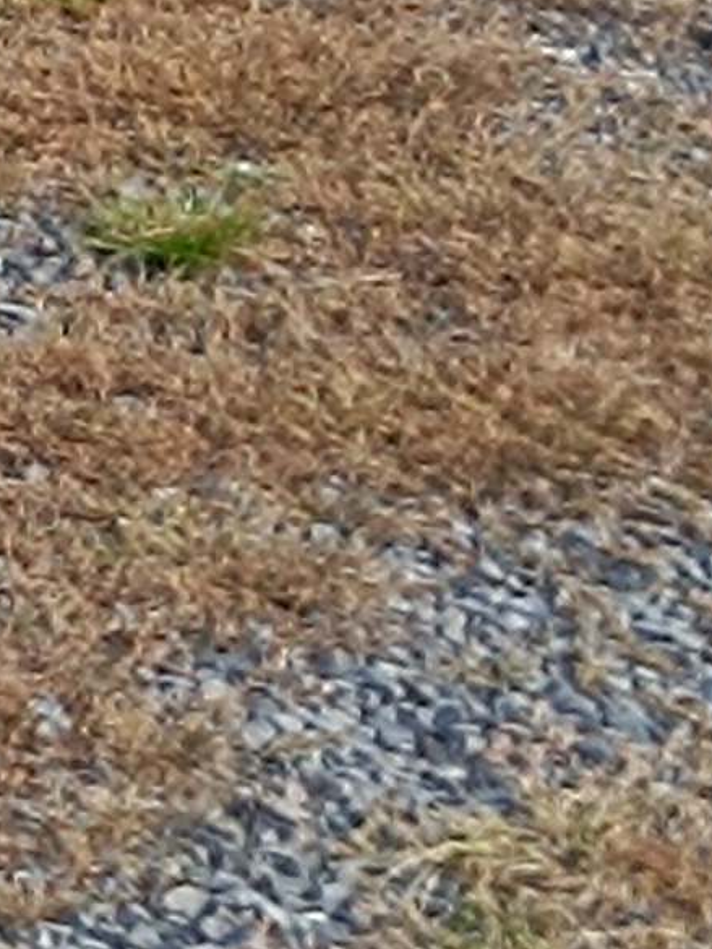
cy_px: -1173
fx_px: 4606
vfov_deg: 10.4
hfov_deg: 6.4
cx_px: -2483
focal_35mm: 168
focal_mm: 5.59
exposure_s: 1/463
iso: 52
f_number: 1.88
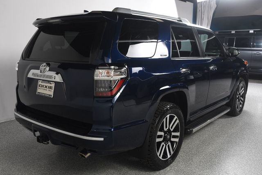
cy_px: 88
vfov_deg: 38.8
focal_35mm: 34
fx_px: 247
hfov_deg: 55.8
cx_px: 131
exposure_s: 1/160
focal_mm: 23
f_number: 7.1
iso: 100
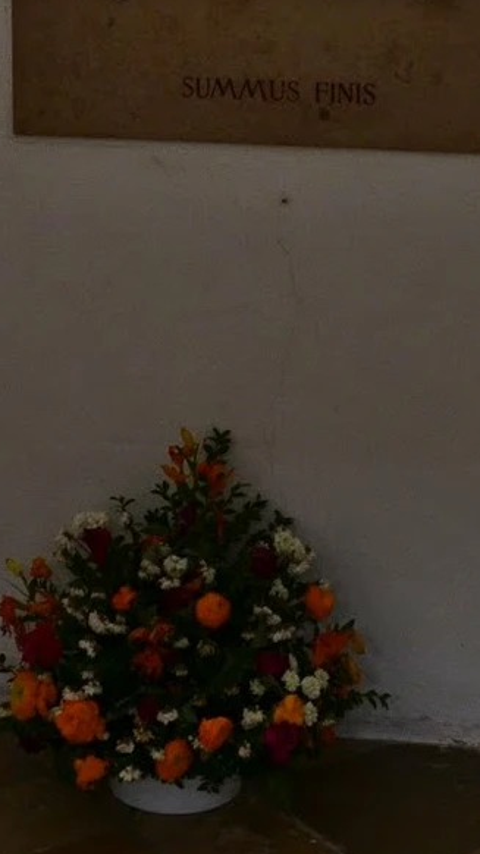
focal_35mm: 108
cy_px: 6
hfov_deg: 11.2
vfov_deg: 19.3
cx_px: 274
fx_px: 2446
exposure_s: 1/60
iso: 400
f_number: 8
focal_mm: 20
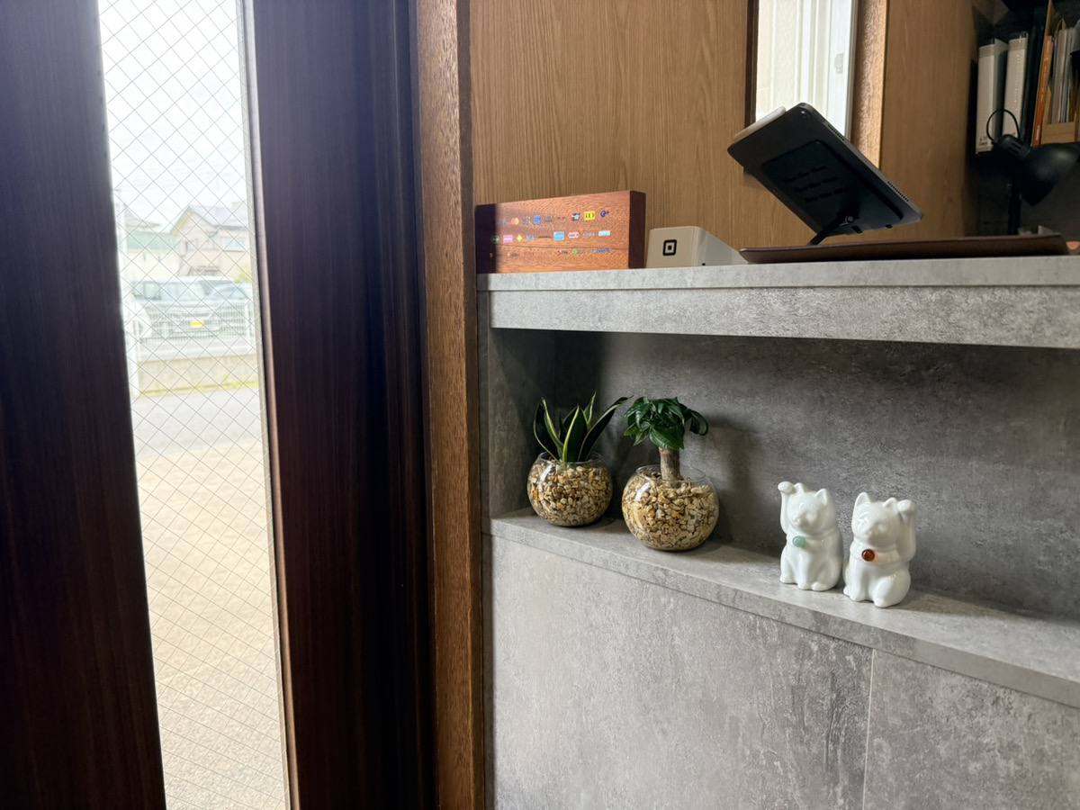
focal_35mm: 24
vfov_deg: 56.8
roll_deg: +0.6
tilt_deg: -8.0
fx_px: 749
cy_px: 405
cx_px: 540
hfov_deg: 71.6
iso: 200
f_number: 1.78
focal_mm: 6.76
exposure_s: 1/228
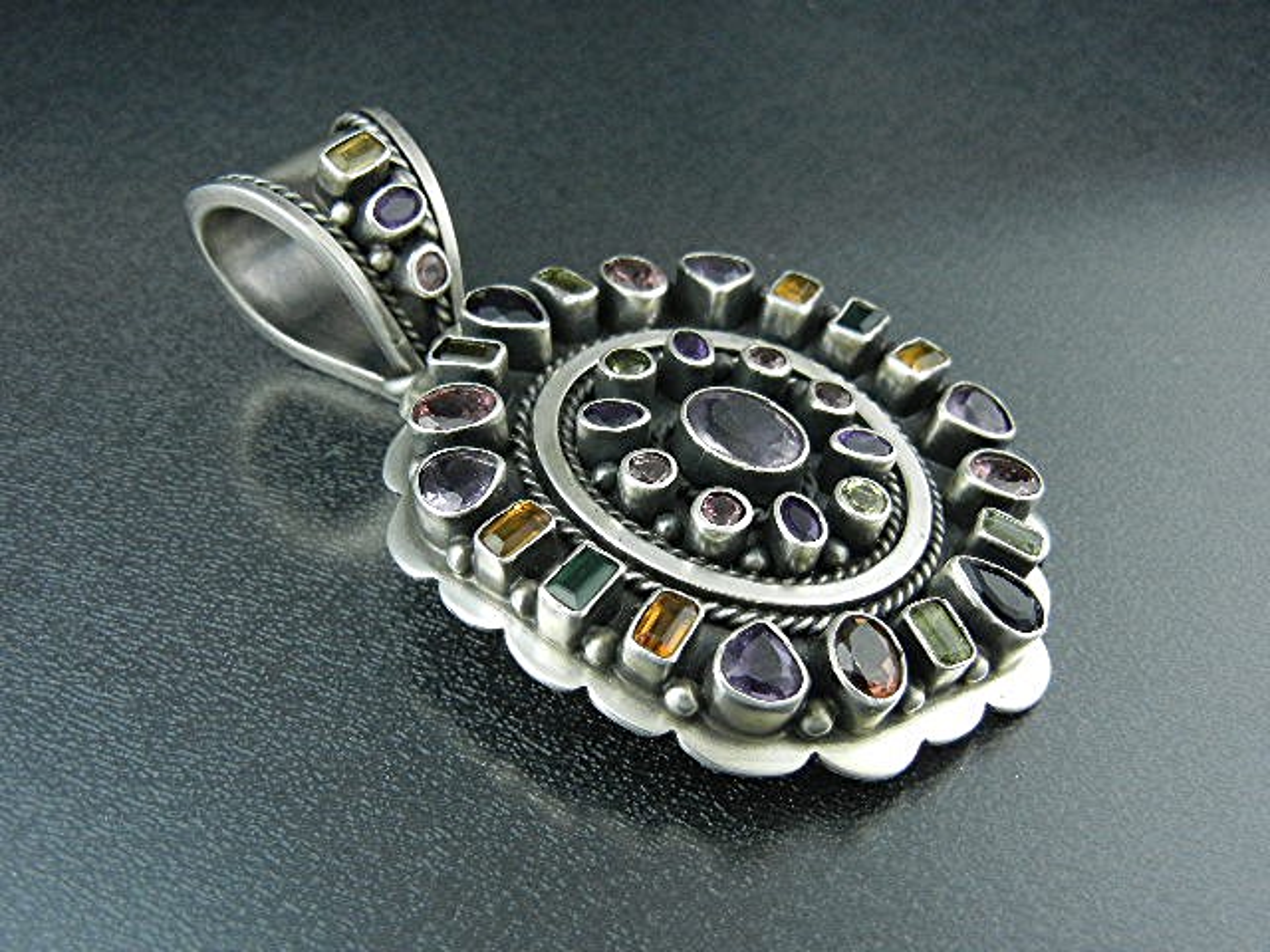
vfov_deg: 32.2
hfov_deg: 42.1
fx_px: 1651
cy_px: 476
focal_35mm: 45
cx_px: 635
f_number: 3.8
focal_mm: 8.1
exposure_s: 1/27
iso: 400
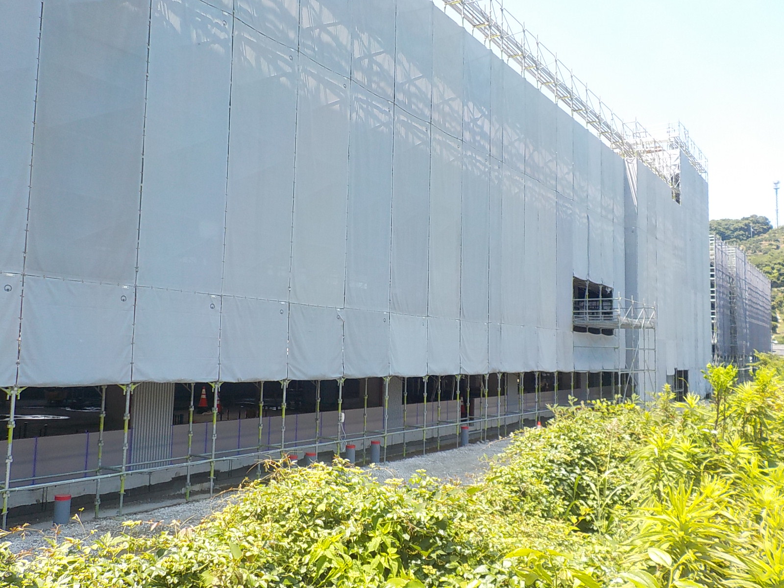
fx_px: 679
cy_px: 294
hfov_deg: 60.0
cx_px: 392
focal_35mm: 30
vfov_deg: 46.8
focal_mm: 4.1
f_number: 3.3
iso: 125
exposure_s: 1/400
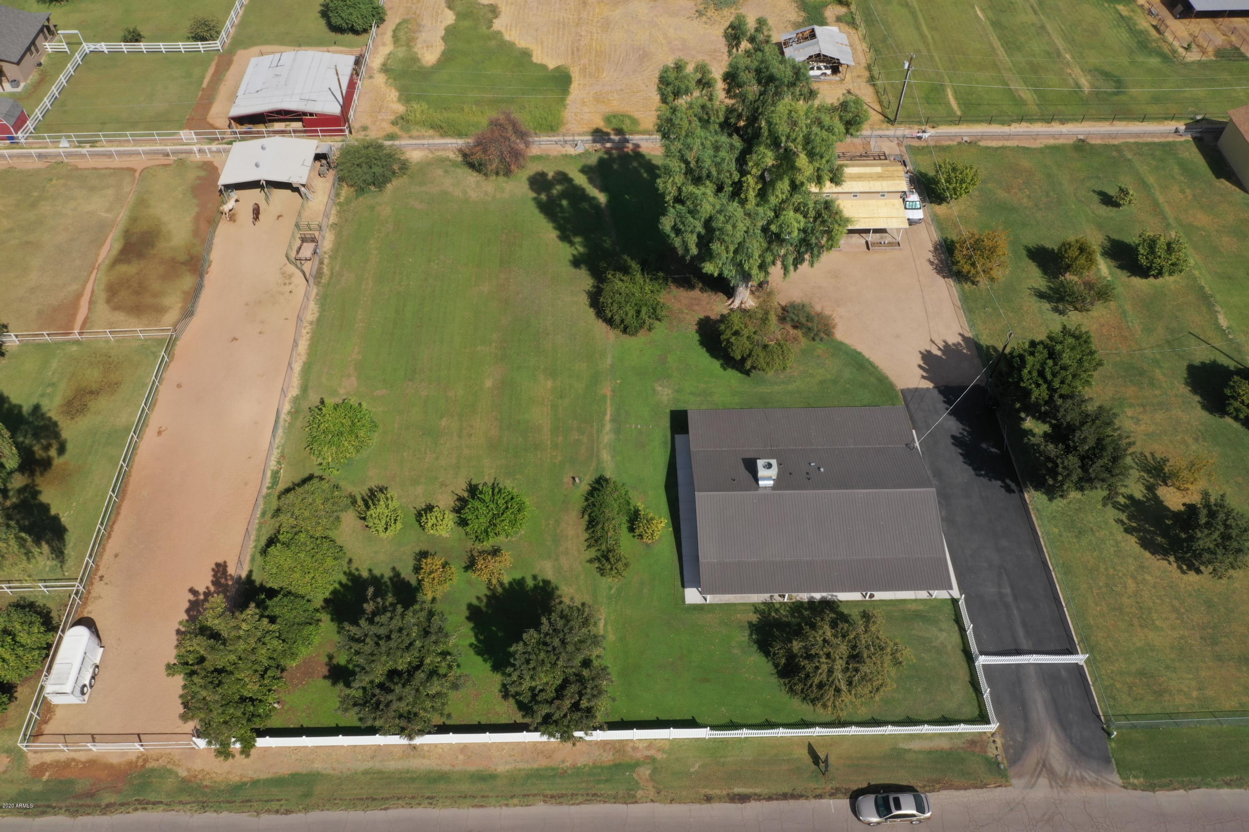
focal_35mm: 28
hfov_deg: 65.5
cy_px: 416
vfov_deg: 46.4
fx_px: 971
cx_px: 624
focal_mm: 10.26
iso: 100
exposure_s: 1/160
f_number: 11
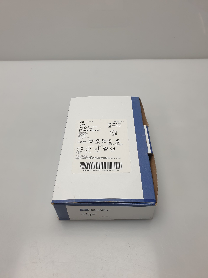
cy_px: 139
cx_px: 104
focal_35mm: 26
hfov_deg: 53.1
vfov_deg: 67.3
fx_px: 208
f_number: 2.4
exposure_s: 1/100
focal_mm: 4.3
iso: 80
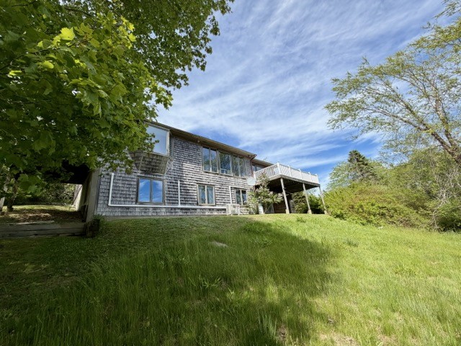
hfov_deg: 102.1
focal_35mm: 14
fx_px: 186
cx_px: 230
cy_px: 173
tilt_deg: +17.5
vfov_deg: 85.7
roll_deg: +5.5
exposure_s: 1/770
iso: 25
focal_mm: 2.22
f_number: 2.2
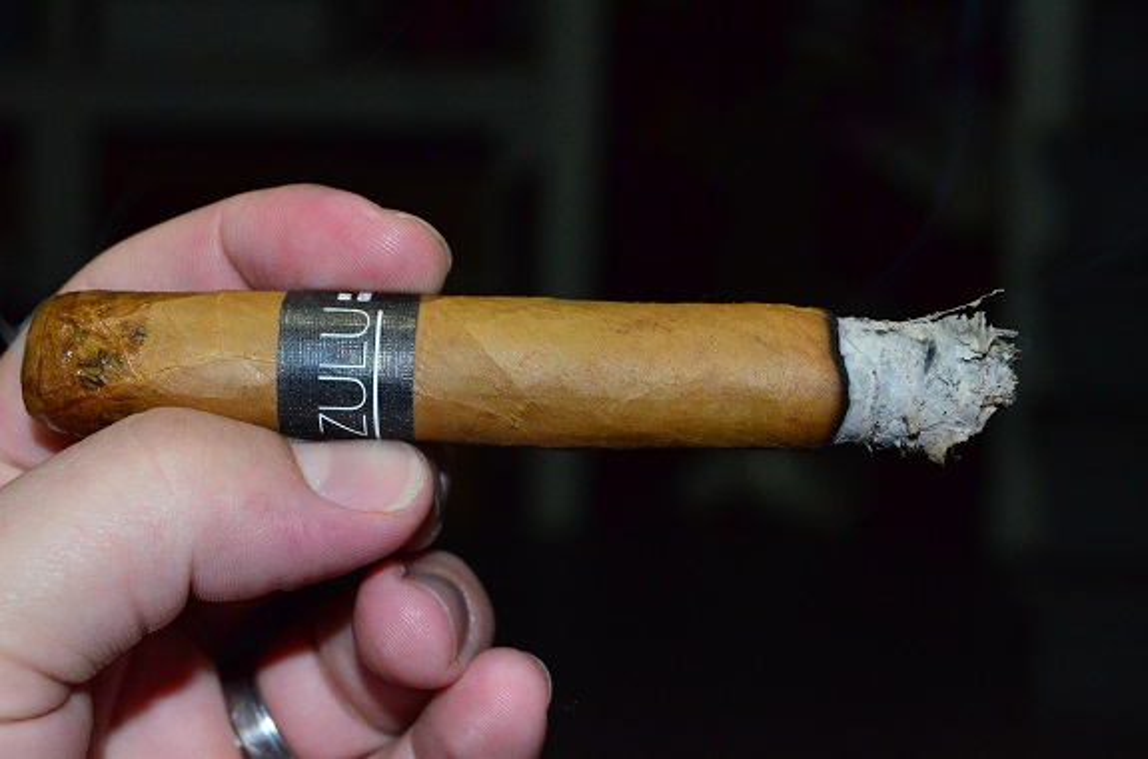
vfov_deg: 16.5
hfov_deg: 24.7
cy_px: 380
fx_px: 2624
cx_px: 574
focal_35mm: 82
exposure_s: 1/60
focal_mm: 55
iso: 3200
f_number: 10
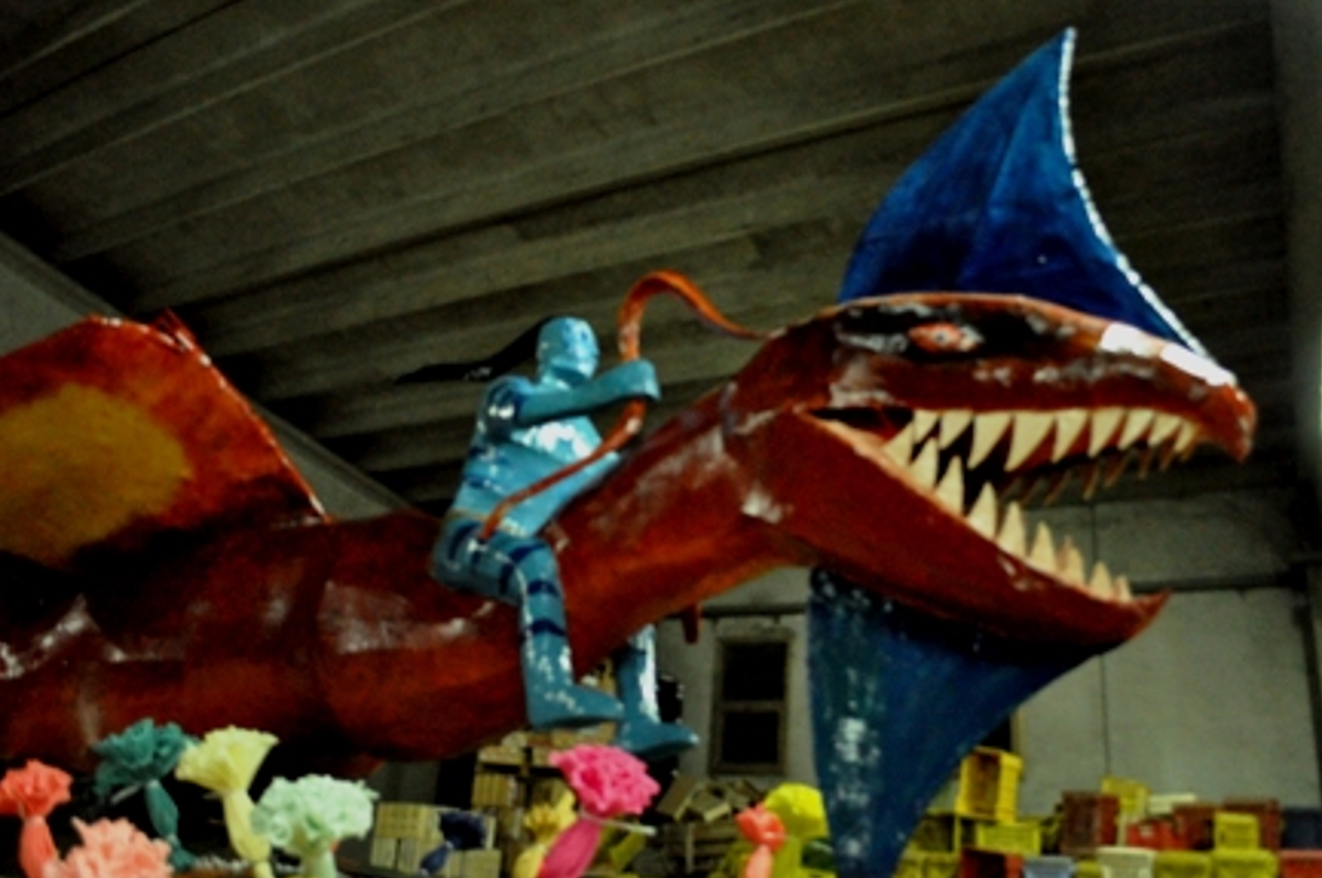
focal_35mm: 28
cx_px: 679
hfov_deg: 65.5
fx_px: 1027
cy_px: 450
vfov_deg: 46.3
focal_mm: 18
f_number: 3.5
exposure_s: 1/40
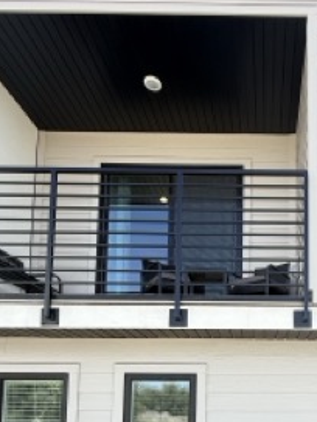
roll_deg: -0.5
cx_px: 270
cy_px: 388
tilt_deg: +4.8
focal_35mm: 33
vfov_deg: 48.8
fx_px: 403
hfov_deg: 40.5
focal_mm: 2.22
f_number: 2.2
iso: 50
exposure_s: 1/368
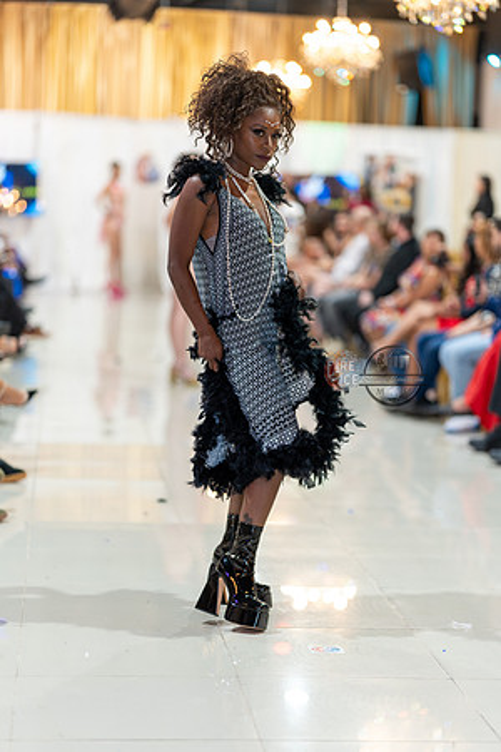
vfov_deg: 23.9
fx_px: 1774
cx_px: 250
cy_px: 376
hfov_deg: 16.1
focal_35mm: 85
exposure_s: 1/160
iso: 320
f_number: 1.4
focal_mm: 85
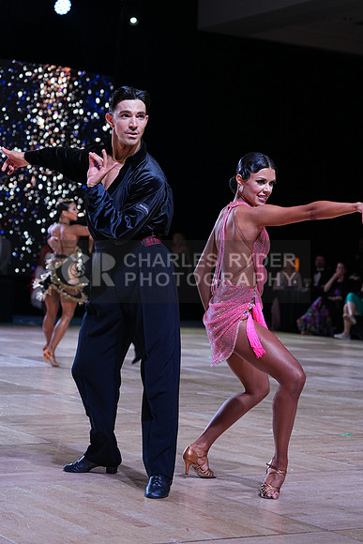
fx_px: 1224
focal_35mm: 81
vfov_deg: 25.1
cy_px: 272
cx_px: 182
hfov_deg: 16.9
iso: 1000
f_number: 4
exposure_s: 1/500
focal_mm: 81
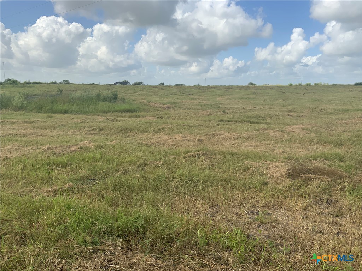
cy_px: 136
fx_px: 303
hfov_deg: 61.7
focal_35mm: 29
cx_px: 181
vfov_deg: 48.2
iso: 16
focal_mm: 3
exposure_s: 1/1848
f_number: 1.8
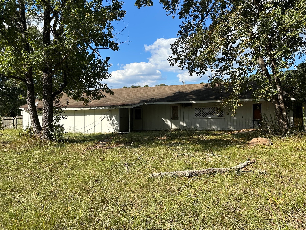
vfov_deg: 51.3
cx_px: 147
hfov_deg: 65.3
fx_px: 239
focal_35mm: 27
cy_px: 110
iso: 80
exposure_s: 1/3247
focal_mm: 6.86
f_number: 1.78
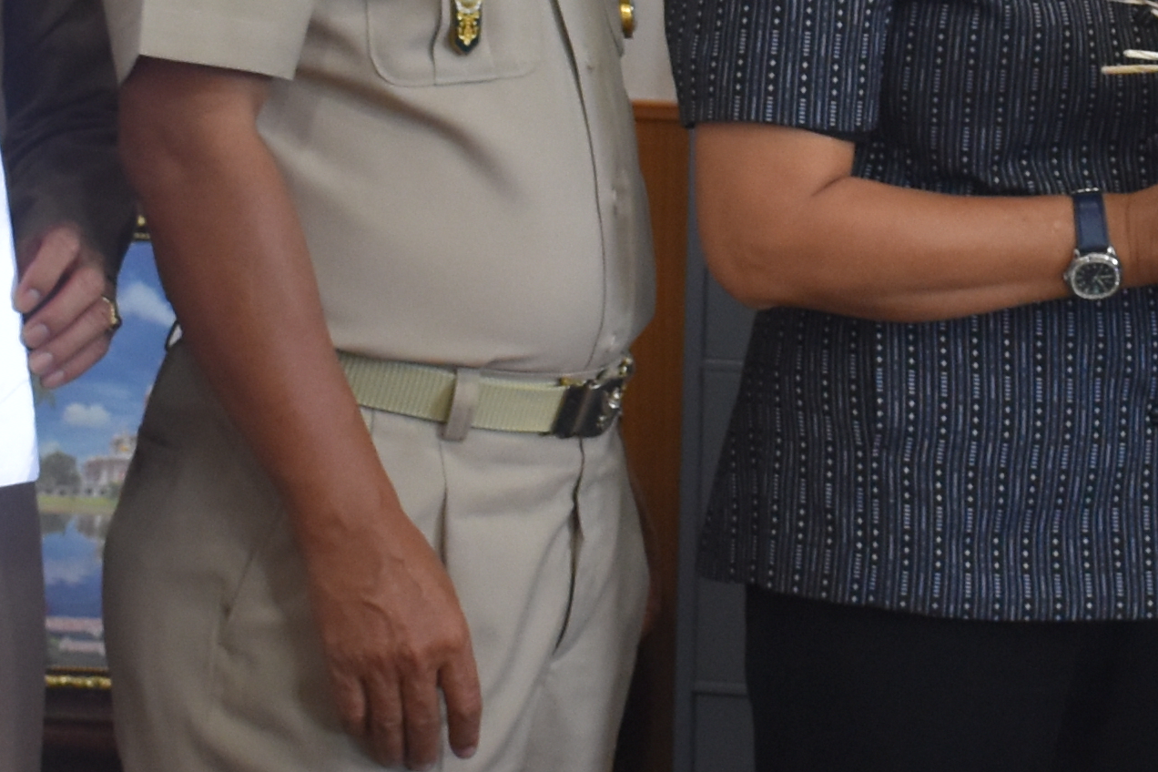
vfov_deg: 7.4
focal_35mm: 184
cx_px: 1045
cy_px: -116
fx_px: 5918
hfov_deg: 11.1
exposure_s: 1/60
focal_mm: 26
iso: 800
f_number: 3.8
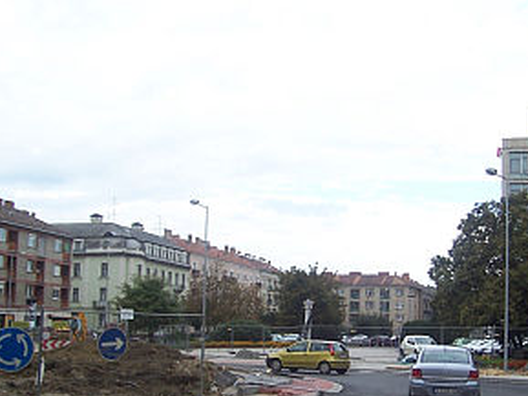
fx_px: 809
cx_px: 367
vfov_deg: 27.3
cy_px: 277
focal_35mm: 53
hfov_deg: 35.7
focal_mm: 5.6
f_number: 2.7
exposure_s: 1/350
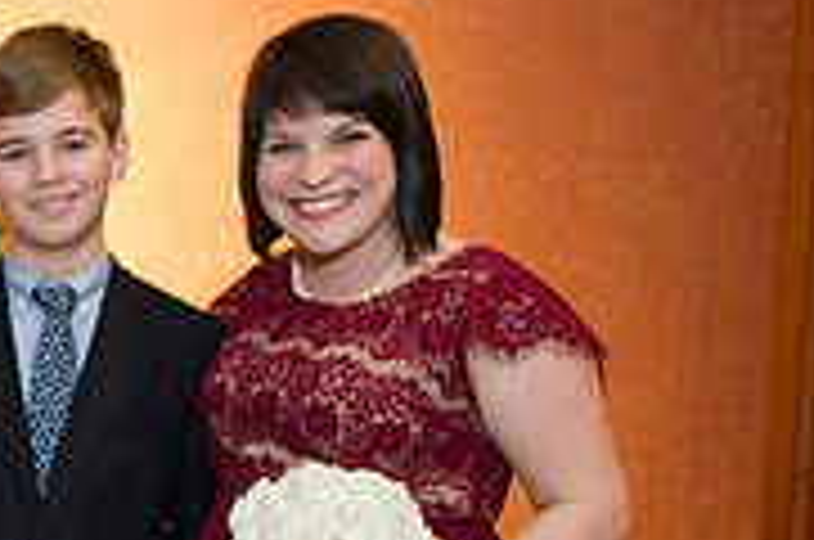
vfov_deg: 17.1
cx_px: -351
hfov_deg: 22.4
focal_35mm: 77
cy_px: 580
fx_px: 1738
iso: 1600
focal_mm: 24
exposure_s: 1/160
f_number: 4
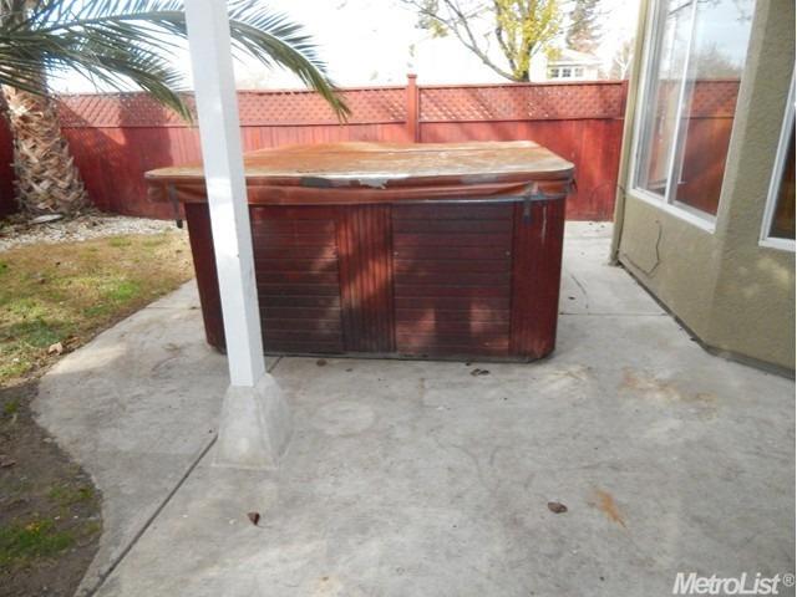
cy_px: 298
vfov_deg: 61.1
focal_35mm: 22
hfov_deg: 76.4
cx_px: 398
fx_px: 507
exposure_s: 1/500
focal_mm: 4
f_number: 6
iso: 800
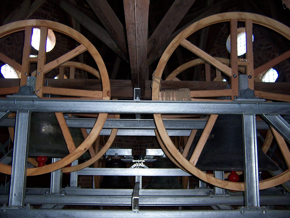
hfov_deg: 55.4
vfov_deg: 42.9
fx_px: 276
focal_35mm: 33
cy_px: 109
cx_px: 145
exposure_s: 1/60
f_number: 2.8
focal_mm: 5.5
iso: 80
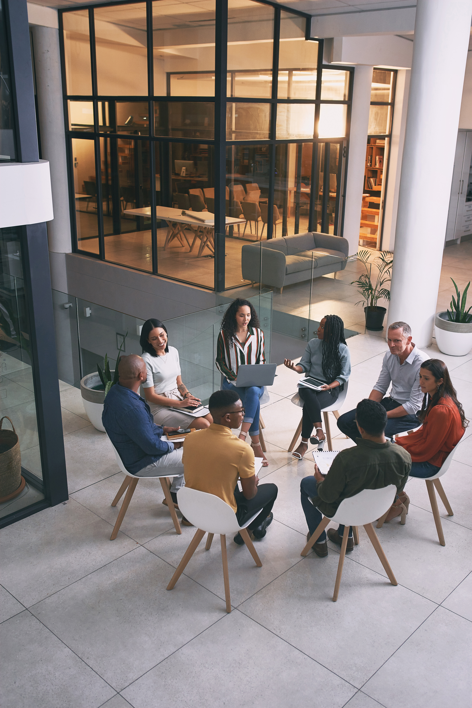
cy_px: 354
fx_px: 688
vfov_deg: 54.4
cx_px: 236
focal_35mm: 35
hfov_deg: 37.9
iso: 320
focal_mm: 35
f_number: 2.8
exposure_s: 1/160
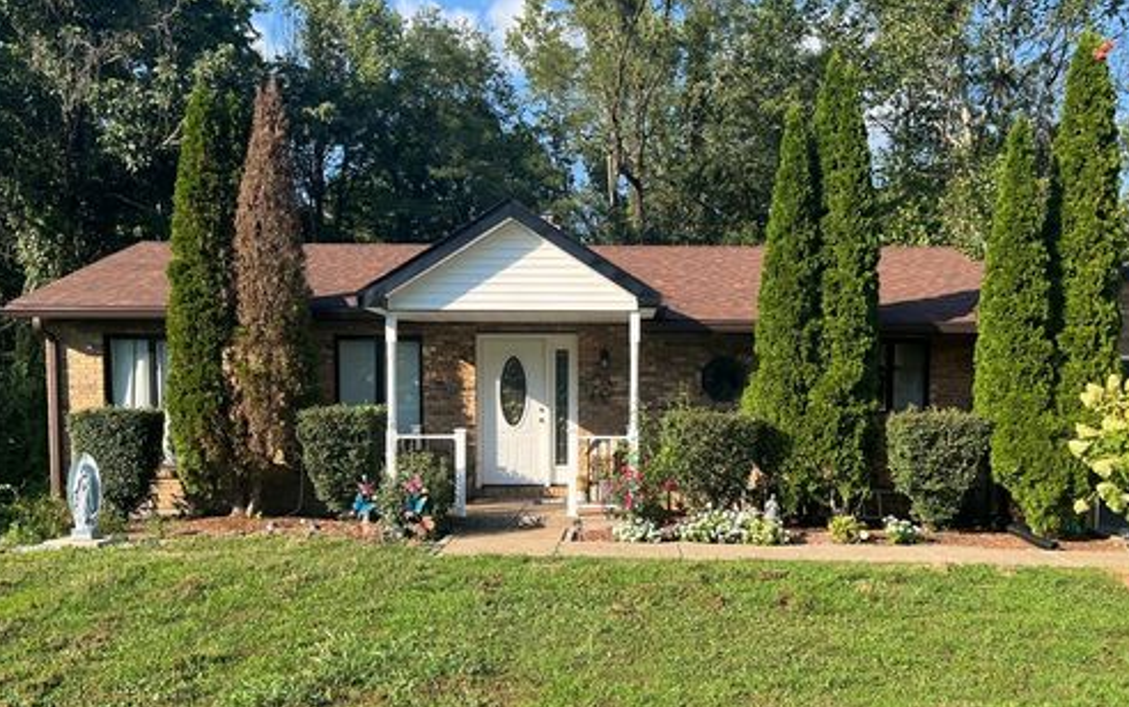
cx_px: 562
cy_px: 316
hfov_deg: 66.4
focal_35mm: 28
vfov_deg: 44.5
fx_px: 862
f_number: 1.6
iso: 50
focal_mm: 5.1
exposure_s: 1/1252
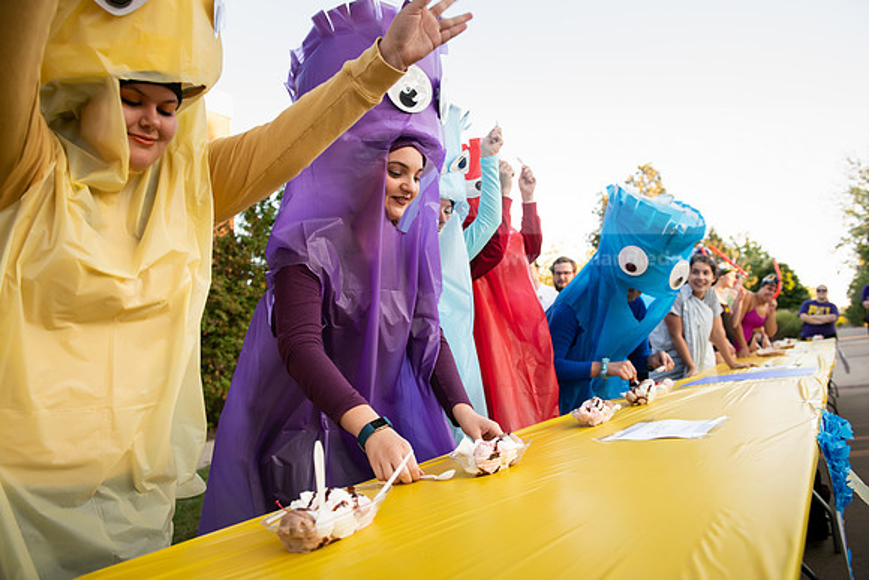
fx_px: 652
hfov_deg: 67.4
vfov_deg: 48.0
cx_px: 434
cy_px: 290
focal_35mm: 27
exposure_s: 1/250
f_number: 4
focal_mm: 27
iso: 640
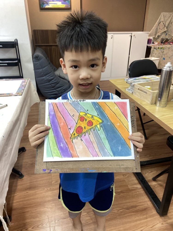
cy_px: 116
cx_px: 86
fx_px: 173
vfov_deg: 67.3
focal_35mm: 26
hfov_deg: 53.1
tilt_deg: -24.7
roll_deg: +1.3
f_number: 1.8
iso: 125
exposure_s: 1/100
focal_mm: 4.25
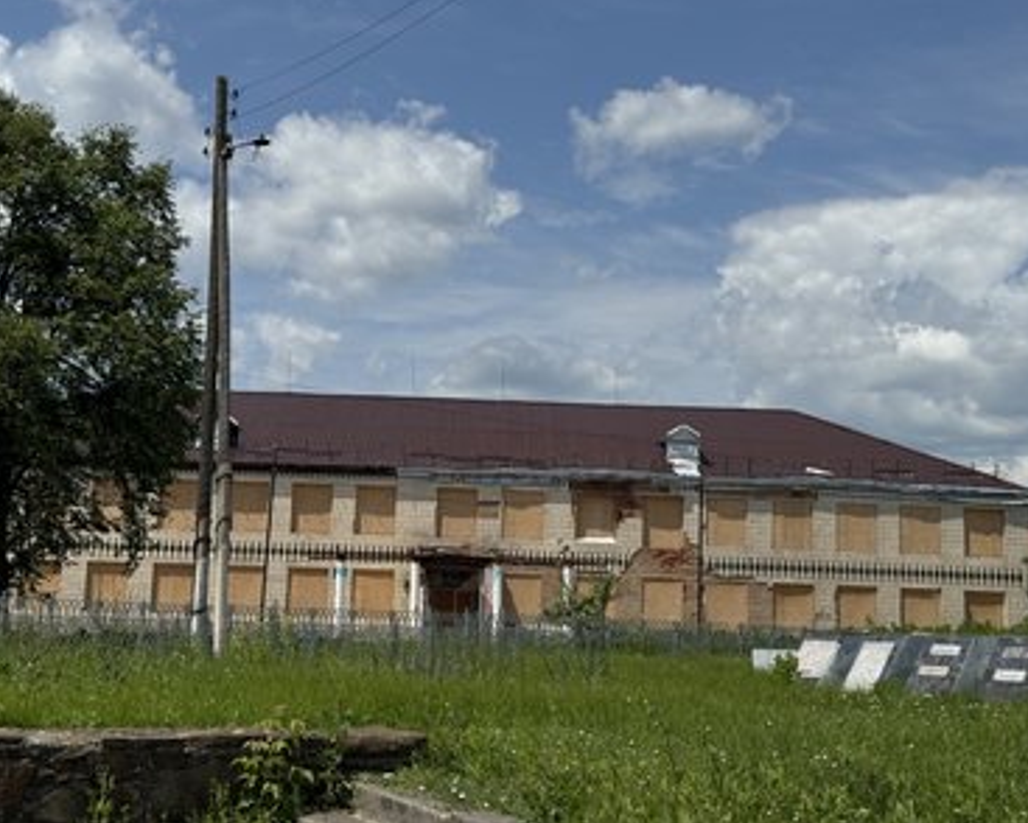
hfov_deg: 36.6
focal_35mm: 51
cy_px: 406
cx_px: 538
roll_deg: -1.5
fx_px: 1552
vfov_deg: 29.7
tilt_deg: +8.1
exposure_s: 1/9009
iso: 64
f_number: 1.78
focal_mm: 6.76
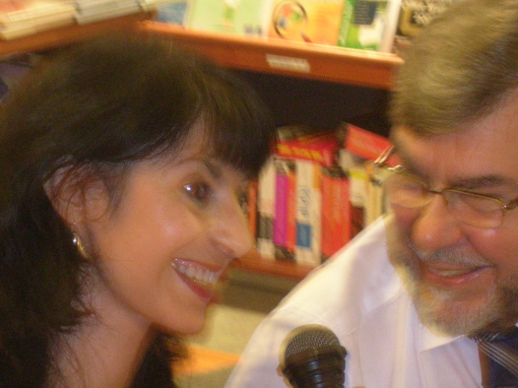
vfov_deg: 8.5
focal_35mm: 175
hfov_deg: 11.3
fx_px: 2618
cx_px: 263
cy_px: 259
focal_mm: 17.4
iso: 200
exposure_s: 1/4.7
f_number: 4.9
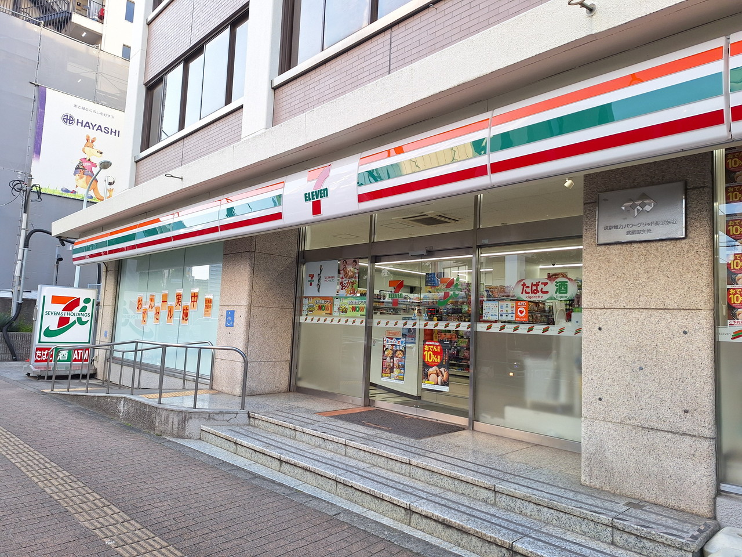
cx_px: 371
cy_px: 278
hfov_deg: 73.9
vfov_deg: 58.9
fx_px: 493
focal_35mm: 23
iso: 40
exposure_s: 1/191
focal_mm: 5.54
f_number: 1.8
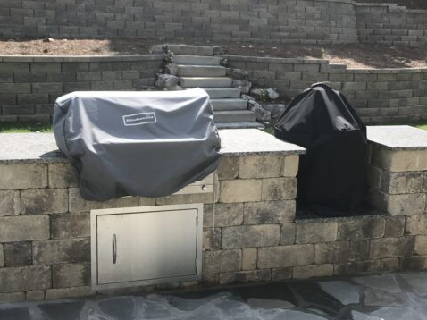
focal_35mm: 45
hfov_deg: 42.0
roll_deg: +0.4
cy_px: 165
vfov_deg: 32.2
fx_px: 555
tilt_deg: -13.9
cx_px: 192
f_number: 1.8
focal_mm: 3.99
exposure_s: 1/1312
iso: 20
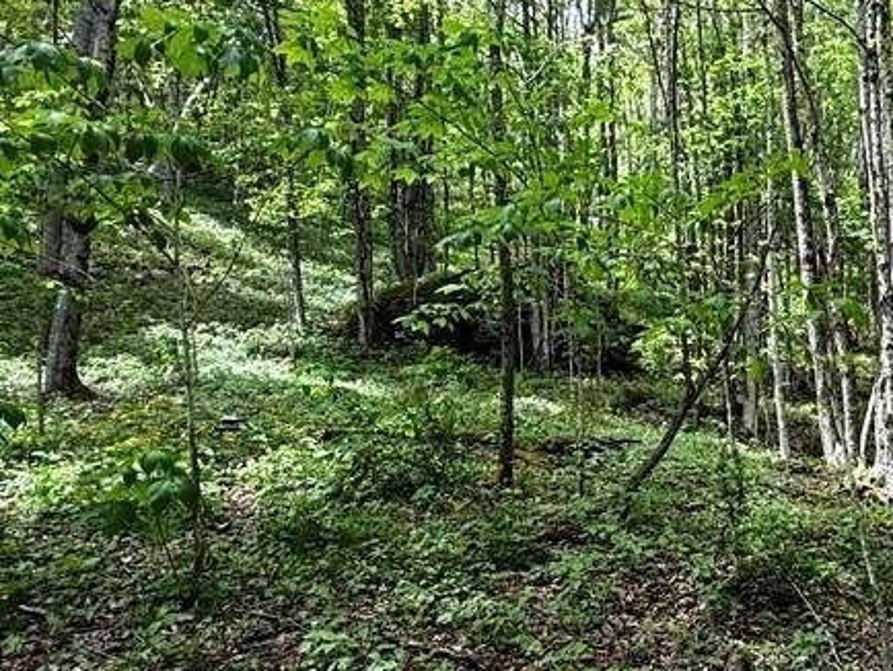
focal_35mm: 33
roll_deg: +1.6
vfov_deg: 42.7
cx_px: 741
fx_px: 852
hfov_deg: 51.1
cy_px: 420
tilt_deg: +6.7
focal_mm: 2.22
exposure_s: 1/230
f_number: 2.2
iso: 50
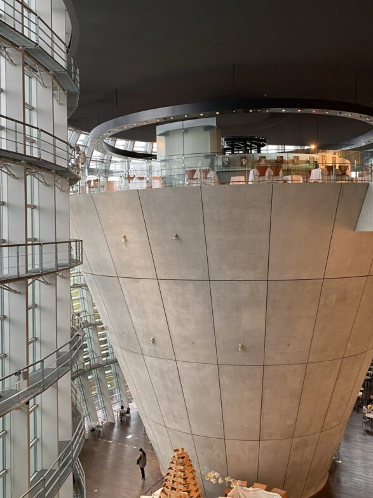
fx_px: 489
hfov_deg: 41.7
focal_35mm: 34
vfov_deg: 53.9
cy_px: 226
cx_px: 167
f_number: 1.8
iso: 125
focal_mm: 4.25
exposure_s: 1/50
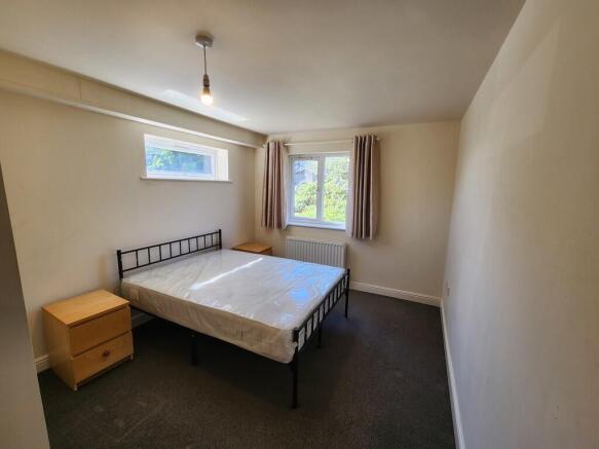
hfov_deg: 106.2
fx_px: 225
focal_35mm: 13
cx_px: 300
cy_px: 224
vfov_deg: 89.9
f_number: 2.2
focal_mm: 2.2
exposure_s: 1/100
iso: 64
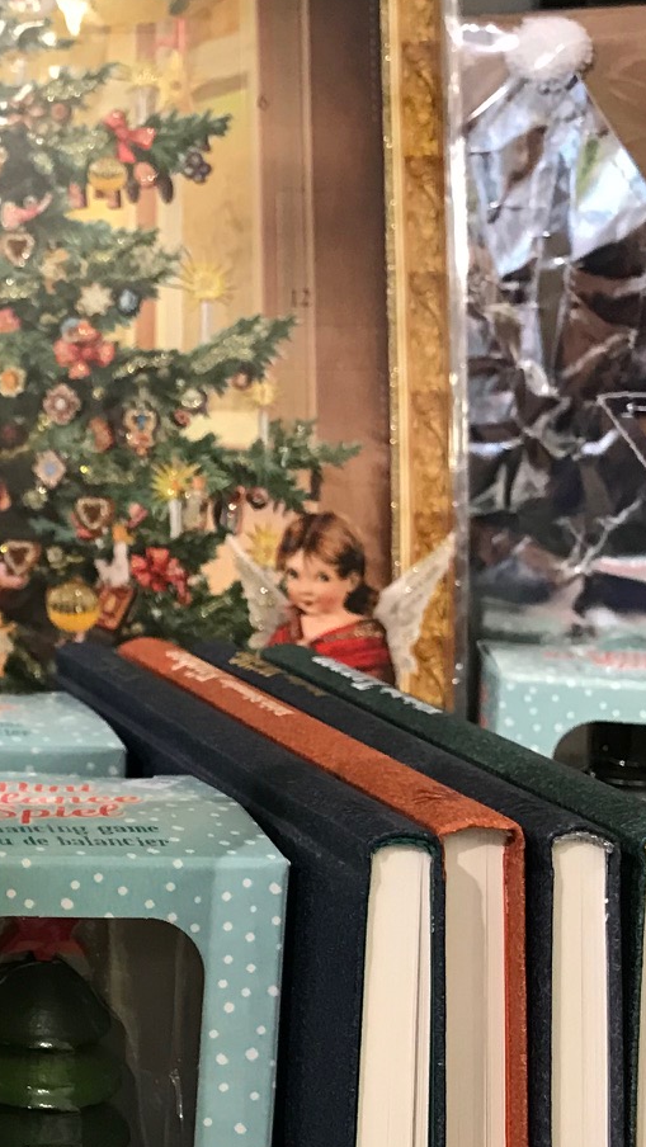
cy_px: 637
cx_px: -498
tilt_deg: -6.1
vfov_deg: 31.0
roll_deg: -0.7
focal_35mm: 68
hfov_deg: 15.4
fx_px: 2069
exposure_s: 1/17
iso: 50
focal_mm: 3.99
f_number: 1.8
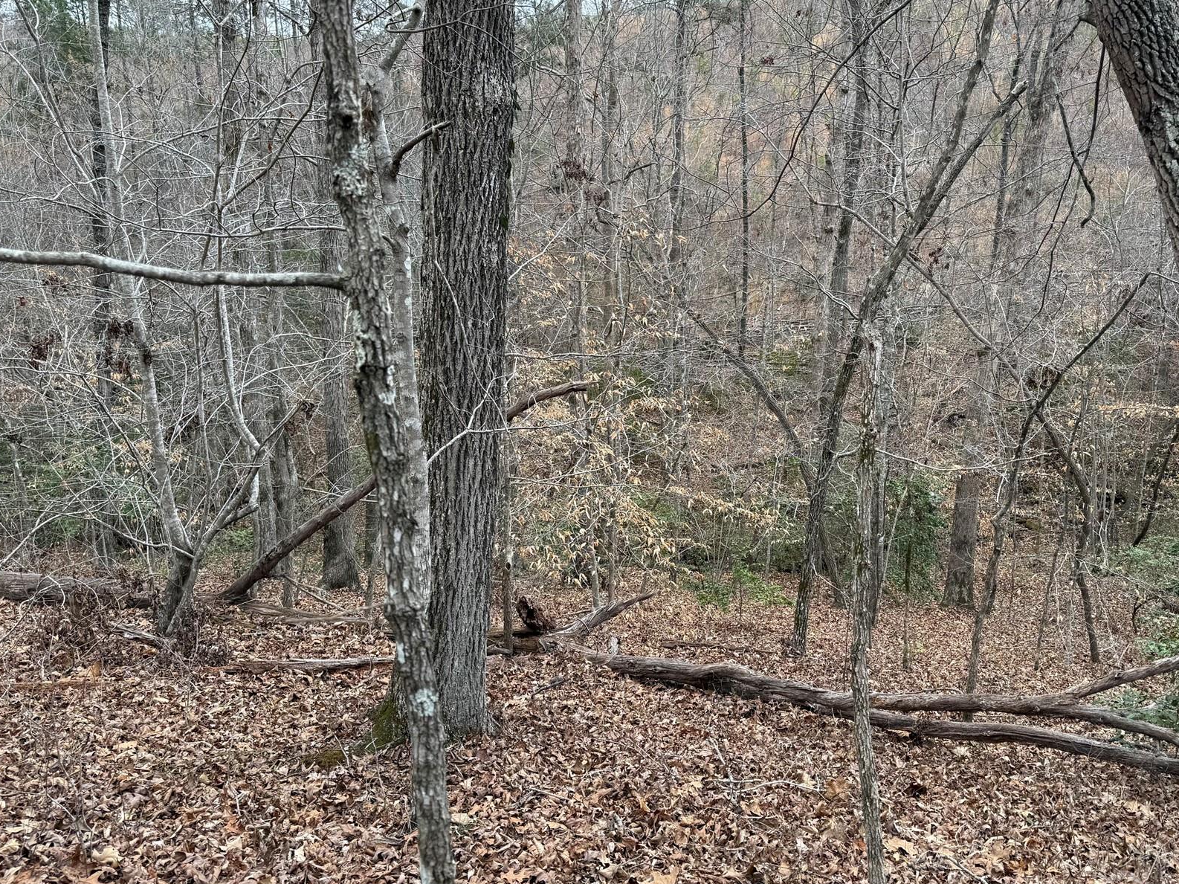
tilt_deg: -14.2
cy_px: 391
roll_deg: -1.0
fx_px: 1056
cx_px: 705
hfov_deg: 57.9
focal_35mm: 31
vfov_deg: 45.4
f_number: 1.78
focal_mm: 6.76
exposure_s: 1/632
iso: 80
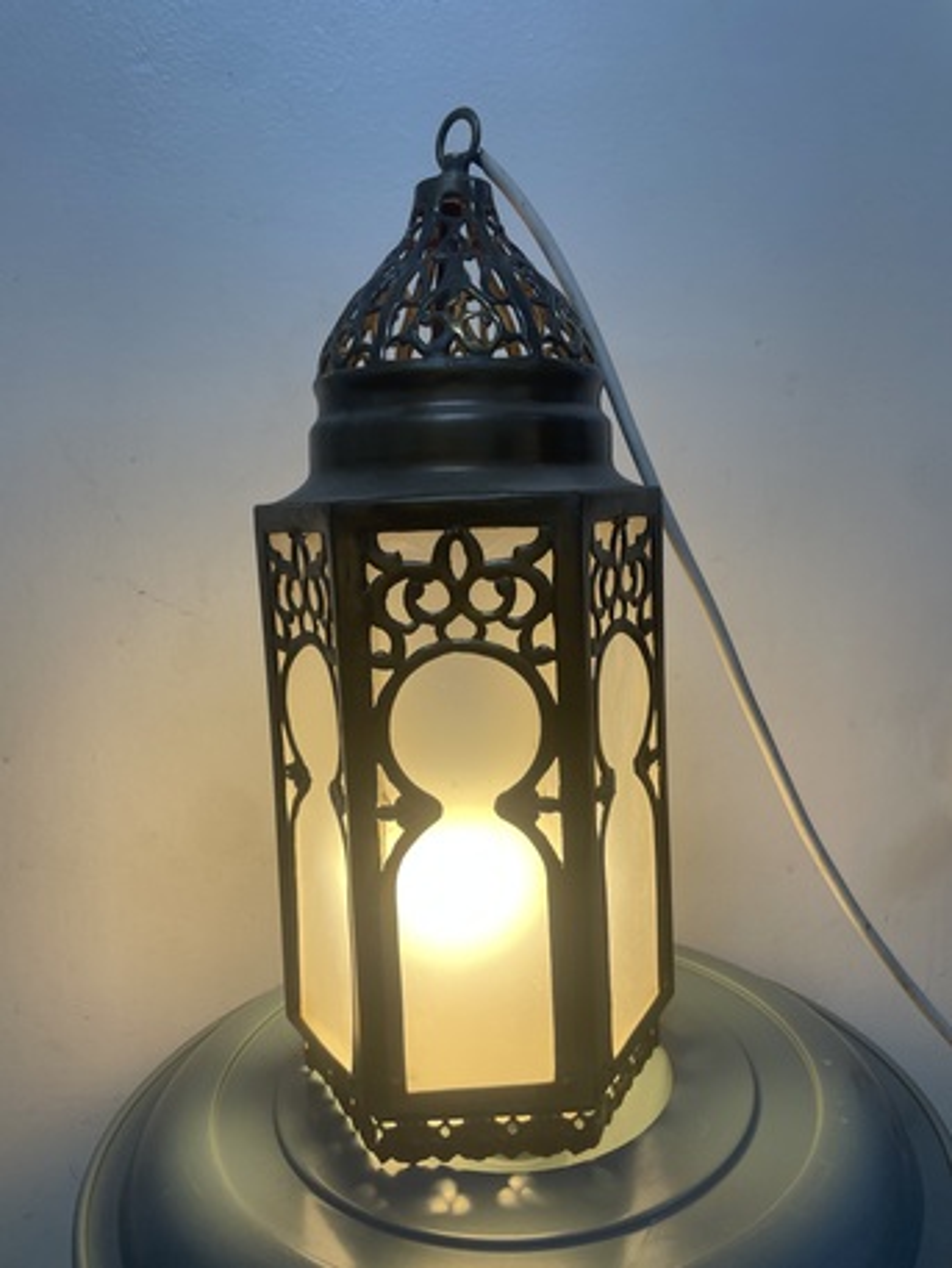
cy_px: 634
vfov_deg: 67.3
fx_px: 953
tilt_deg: -7.1
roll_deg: +3.2
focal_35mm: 26
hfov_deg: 53.1
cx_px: 476
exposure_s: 1/120
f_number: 1.6
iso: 64
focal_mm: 4.2
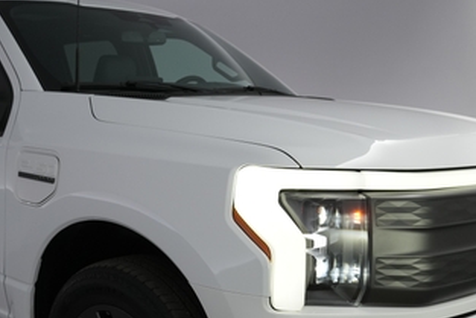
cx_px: 182
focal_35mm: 49
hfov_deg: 40.1
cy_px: 208
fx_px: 648
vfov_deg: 27.4
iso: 800
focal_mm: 24
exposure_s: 1/160
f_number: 4
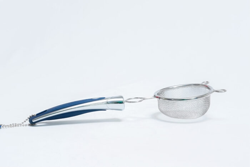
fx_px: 486
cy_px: 84
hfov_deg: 28.8
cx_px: 125
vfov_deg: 19.5
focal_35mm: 70
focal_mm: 47
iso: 3200
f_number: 10
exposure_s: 1/125
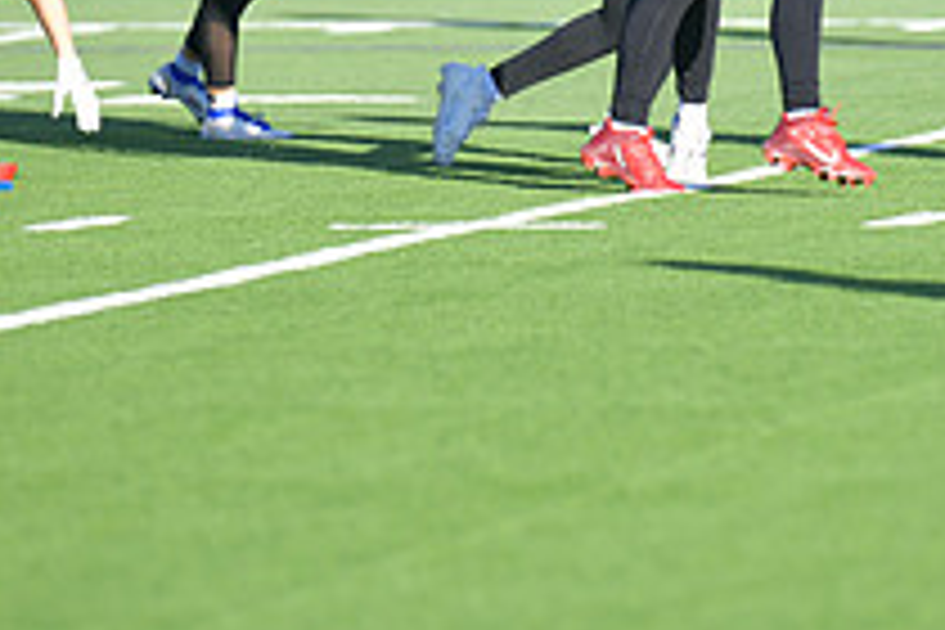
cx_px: 688
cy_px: -205
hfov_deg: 3.1
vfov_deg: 2.1
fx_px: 17429
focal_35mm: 664
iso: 64
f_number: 2.8
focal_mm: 240
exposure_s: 1/800
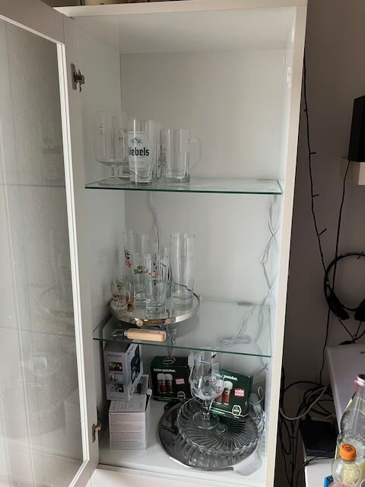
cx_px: 182
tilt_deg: -15.3
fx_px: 394
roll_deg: -1.2
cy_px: 244
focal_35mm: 28
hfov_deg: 49.7
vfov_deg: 63.4
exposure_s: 1/60
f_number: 1.8
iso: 125
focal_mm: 3.99
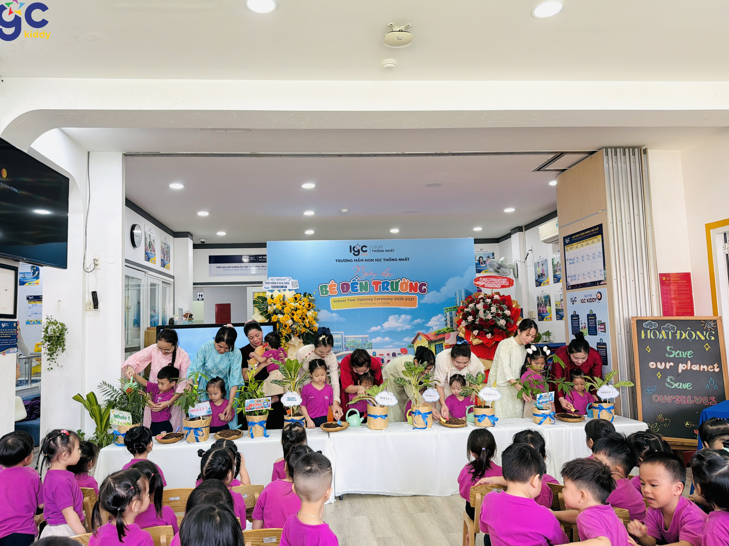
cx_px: 354
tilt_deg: +6.5
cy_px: 275
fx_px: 526
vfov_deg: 54.9
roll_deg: +2.1
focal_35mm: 25
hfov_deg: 69.4
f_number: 1.78
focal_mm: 6.76
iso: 125
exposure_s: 1/121
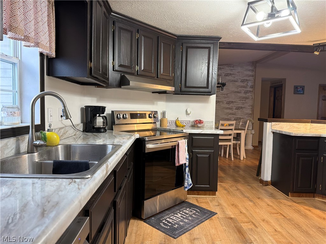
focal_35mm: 24
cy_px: 122
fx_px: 226
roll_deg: -0.4
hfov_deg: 71.6
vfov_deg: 56.8
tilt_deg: -3.3
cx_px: 163
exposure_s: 1/60
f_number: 1.78
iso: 320
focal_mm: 6.76
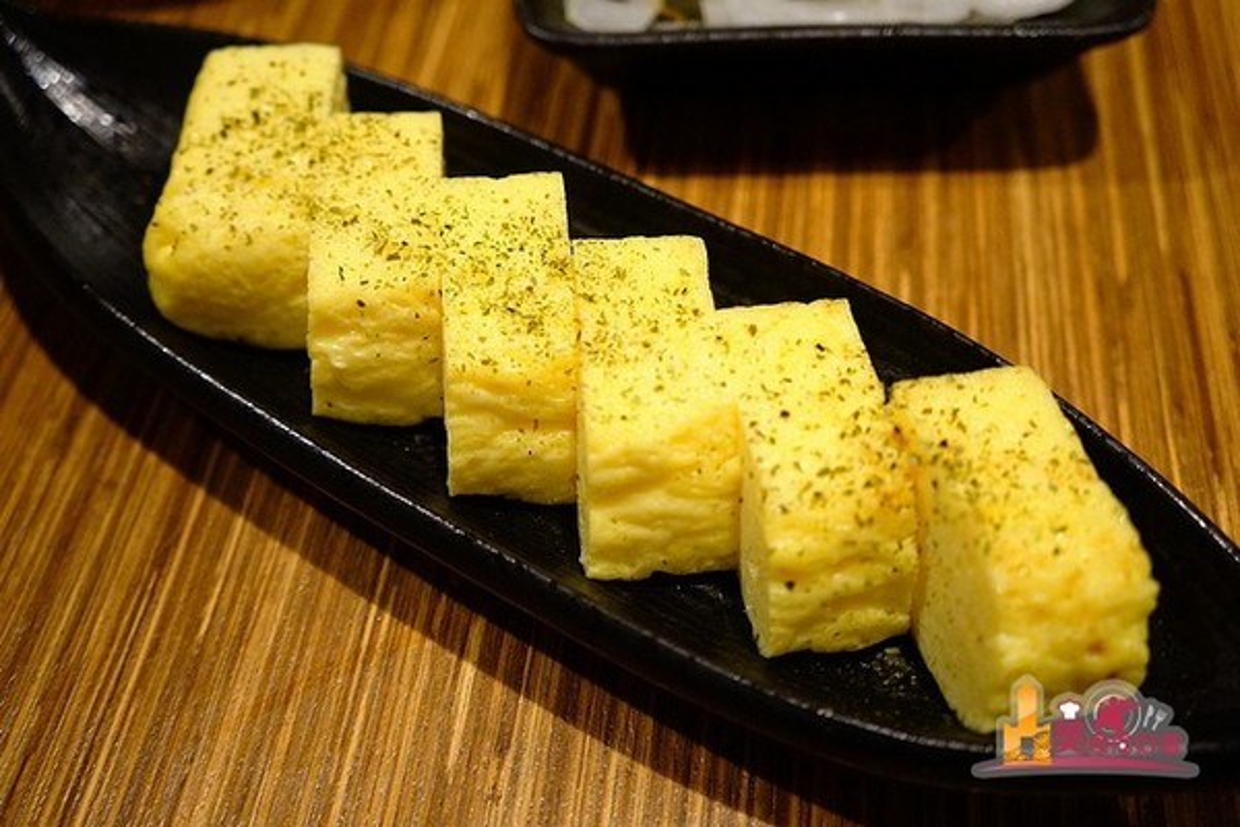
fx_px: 1240
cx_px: 620
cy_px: 414
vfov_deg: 36.9
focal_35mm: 36
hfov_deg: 53.1
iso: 3200
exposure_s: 1/60
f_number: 4
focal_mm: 24
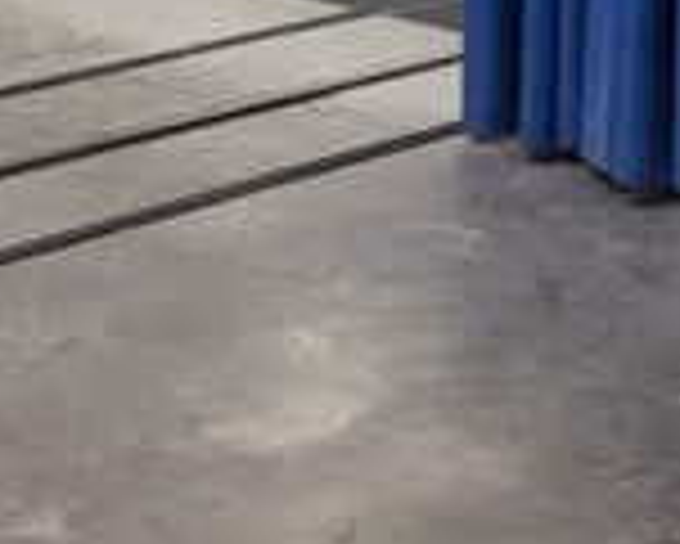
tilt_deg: +0.1
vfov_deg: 11.6
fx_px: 2417
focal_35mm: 120
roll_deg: -1.7
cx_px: 644
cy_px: -526
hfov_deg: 15.8
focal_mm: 4.15
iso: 32
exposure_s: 1/40
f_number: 2.2
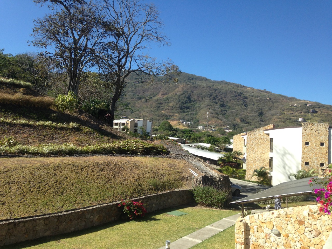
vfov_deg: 42.9
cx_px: 166
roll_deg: -1.7
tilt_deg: +4.3
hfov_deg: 55.4
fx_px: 317
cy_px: 124
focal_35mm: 33
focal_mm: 4.12
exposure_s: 1/1004
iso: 50
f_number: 2.4
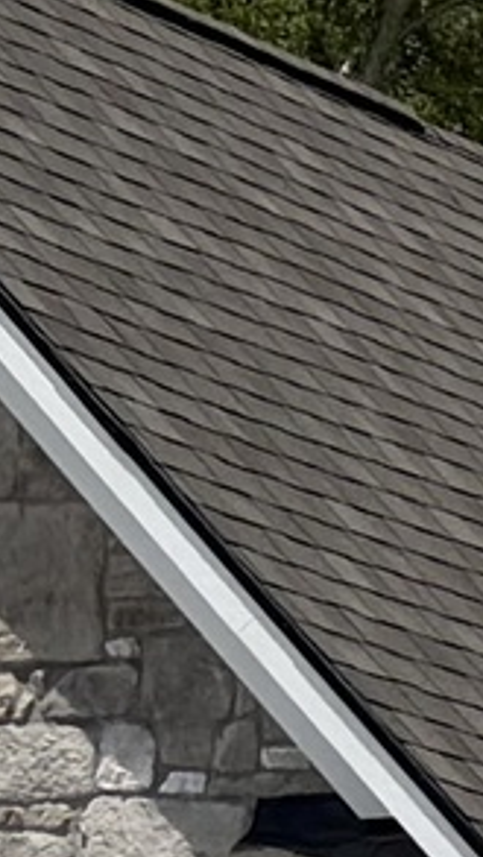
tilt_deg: +6.3
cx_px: 2365
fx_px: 6233
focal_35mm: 274
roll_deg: -0.4
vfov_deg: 7.8
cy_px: 1073
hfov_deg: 4.0
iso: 80
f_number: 1.78
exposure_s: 1/7353
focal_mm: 6.76
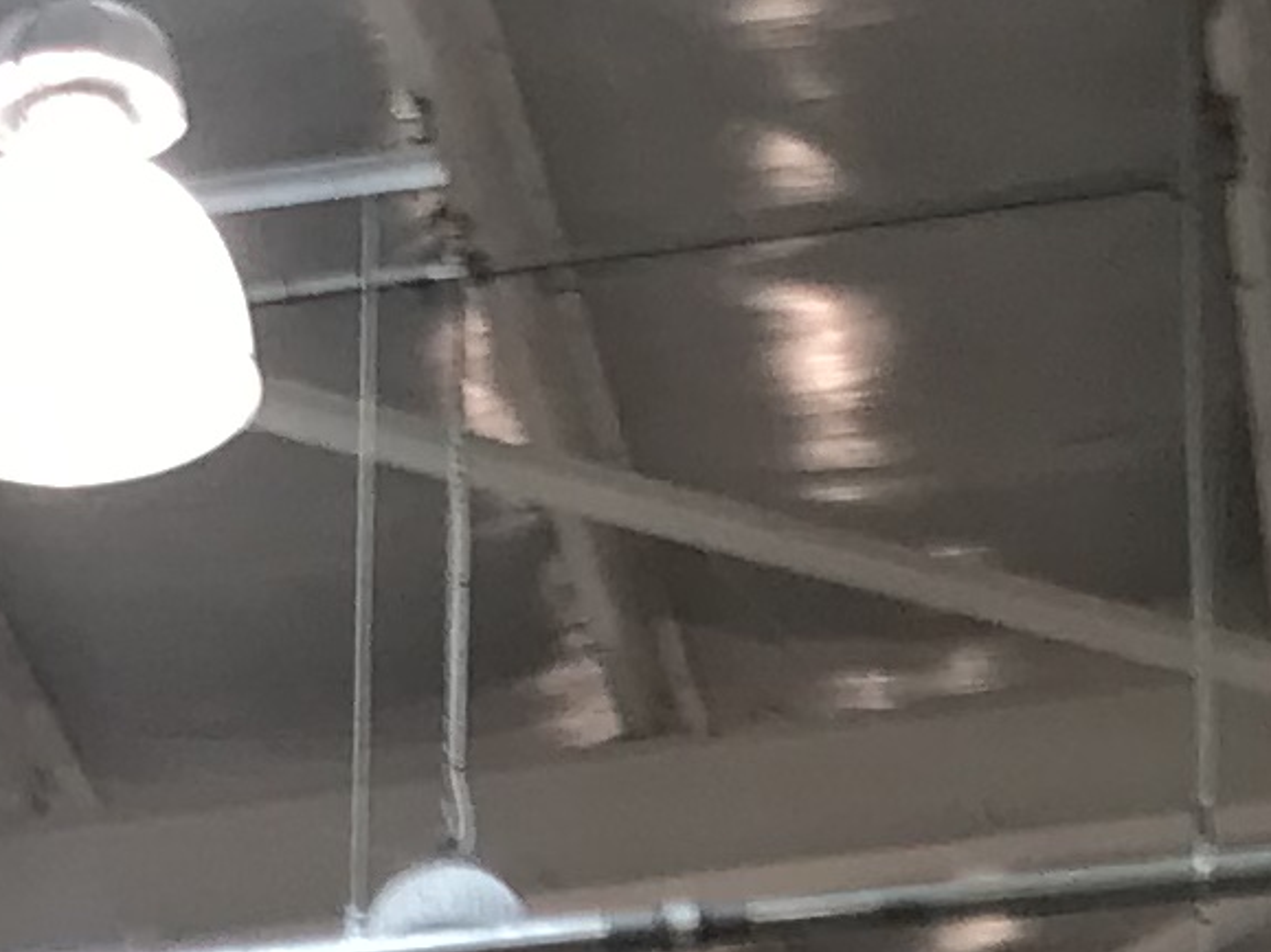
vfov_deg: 6.8
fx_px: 7158
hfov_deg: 9.7
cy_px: 2957
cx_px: -858
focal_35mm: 195
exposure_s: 1/50
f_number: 1.8
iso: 25
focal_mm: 3.99
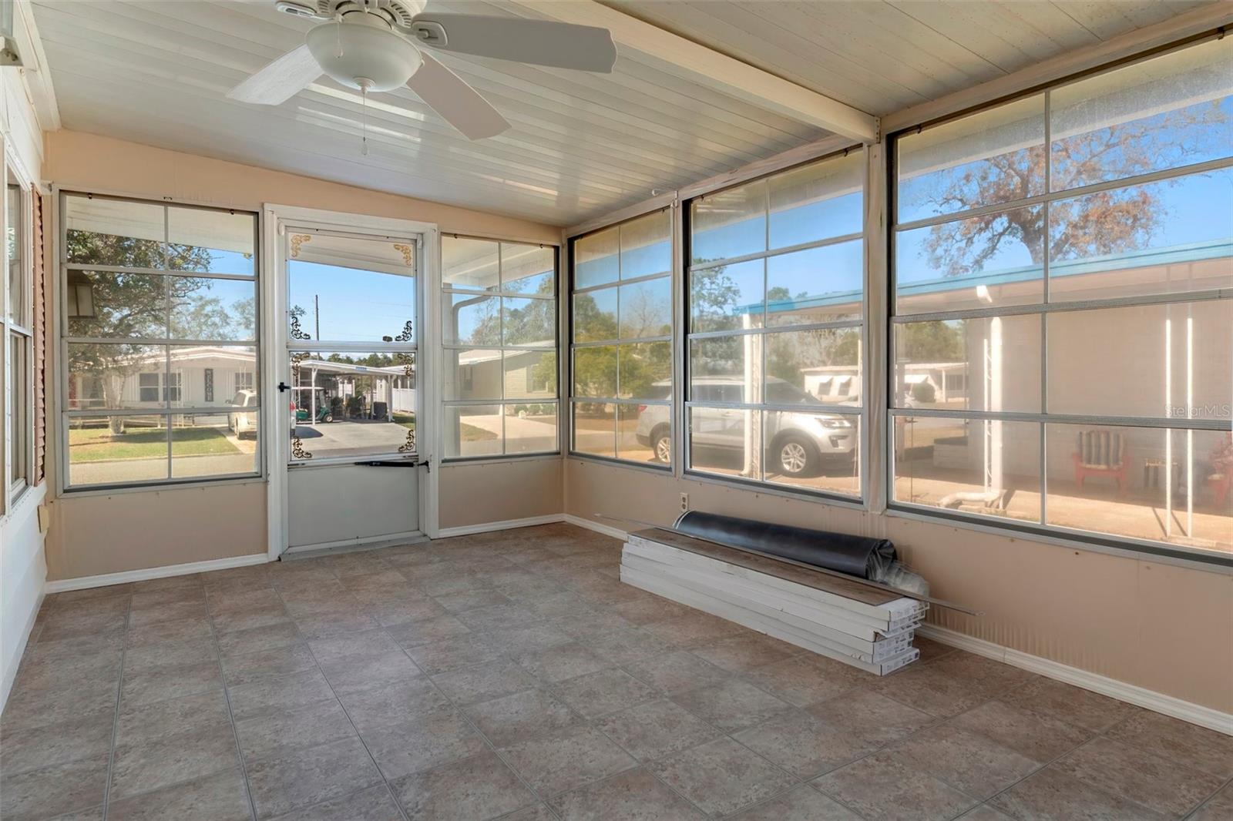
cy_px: 410
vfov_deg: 63.2
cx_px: 616
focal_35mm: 20
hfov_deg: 85.4
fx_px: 668
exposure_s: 1/250
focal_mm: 13
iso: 800
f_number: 8
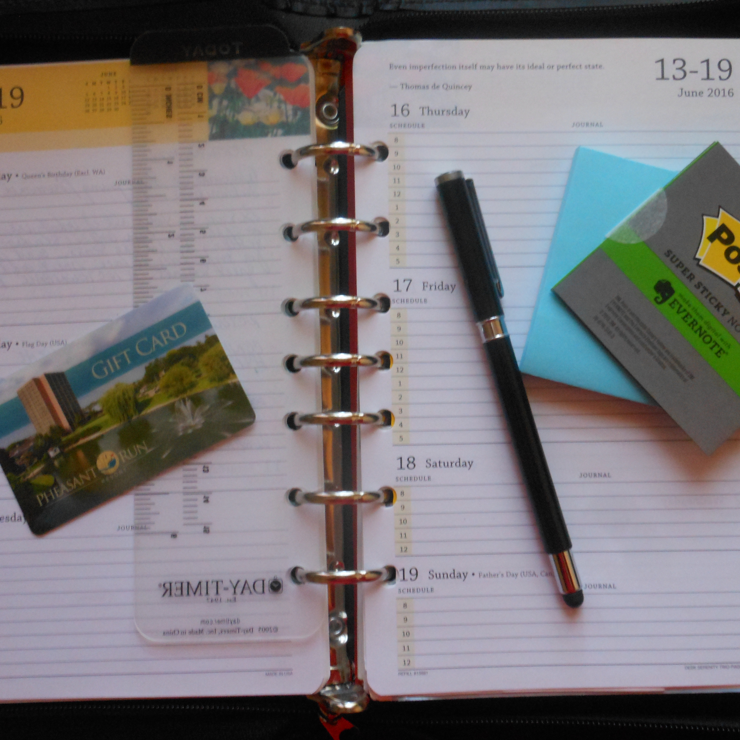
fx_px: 943
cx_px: 421
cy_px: 371
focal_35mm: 39
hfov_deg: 42.7
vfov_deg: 42.8
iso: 400
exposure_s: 1/10
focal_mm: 5.9
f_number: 4
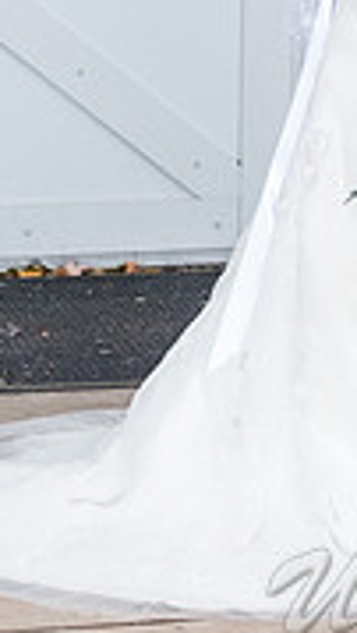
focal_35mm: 197
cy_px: -18
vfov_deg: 10.8
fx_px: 3307
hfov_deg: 6.1
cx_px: 520
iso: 1600
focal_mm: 50
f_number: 2.8
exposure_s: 1/200
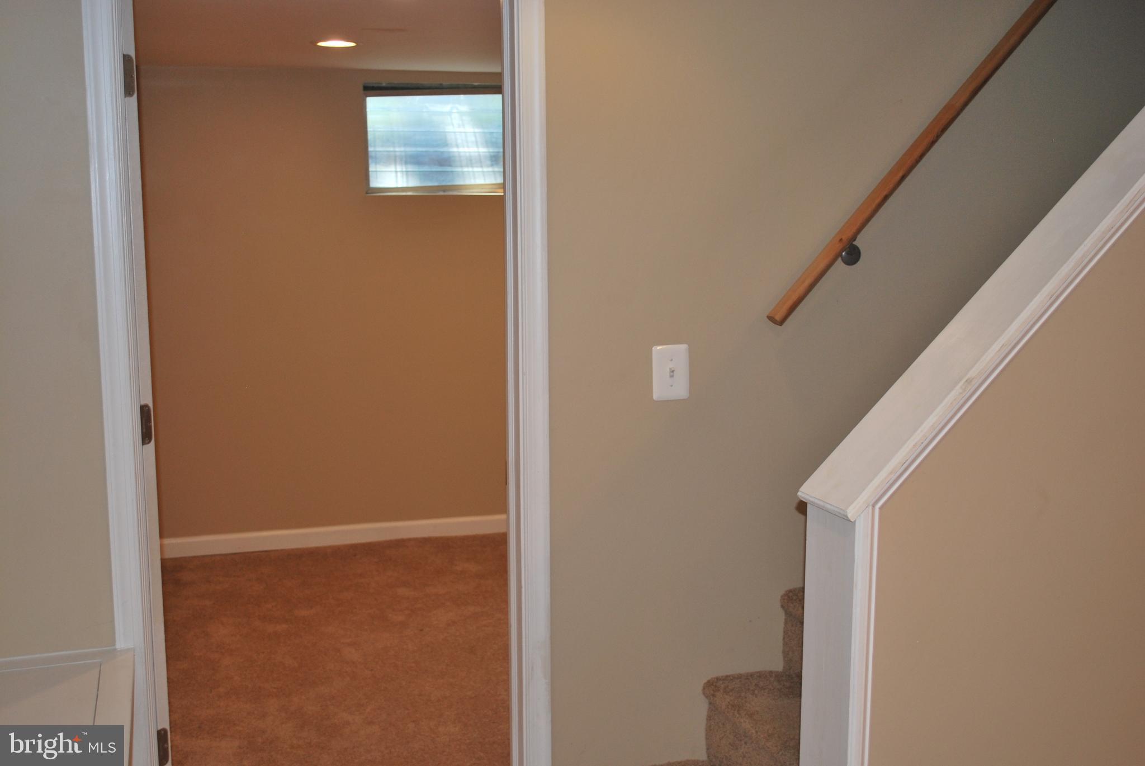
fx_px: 1337
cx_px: 572
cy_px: 383
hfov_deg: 46.4
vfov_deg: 32.0
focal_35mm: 42
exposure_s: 1/60
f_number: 4.5
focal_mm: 28
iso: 200
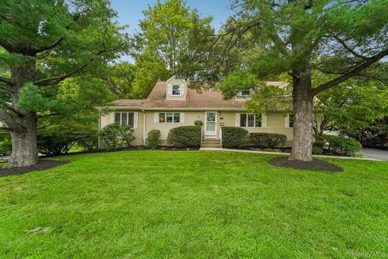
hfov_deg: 104.3
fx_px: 151
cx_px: 194
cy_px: 130
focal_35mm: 14
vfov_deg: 81.2
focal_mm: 14
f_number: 8
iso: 400
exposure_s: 1/125
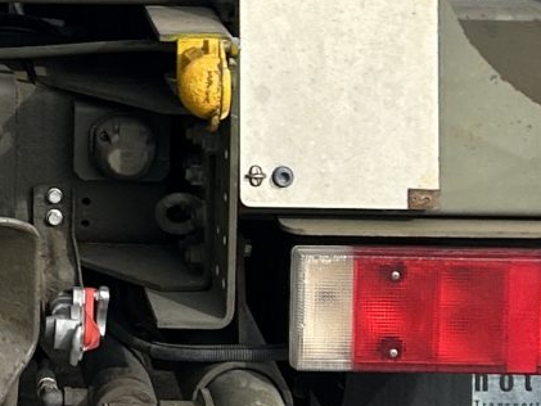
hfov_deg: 12.2
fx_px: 2470
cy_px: -152
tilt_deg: -6.3
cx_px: -129
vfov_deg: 9.2
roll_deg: -1.2
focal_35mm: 158
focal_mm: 5.7
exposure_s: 1/2841
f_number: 1.5
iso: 50
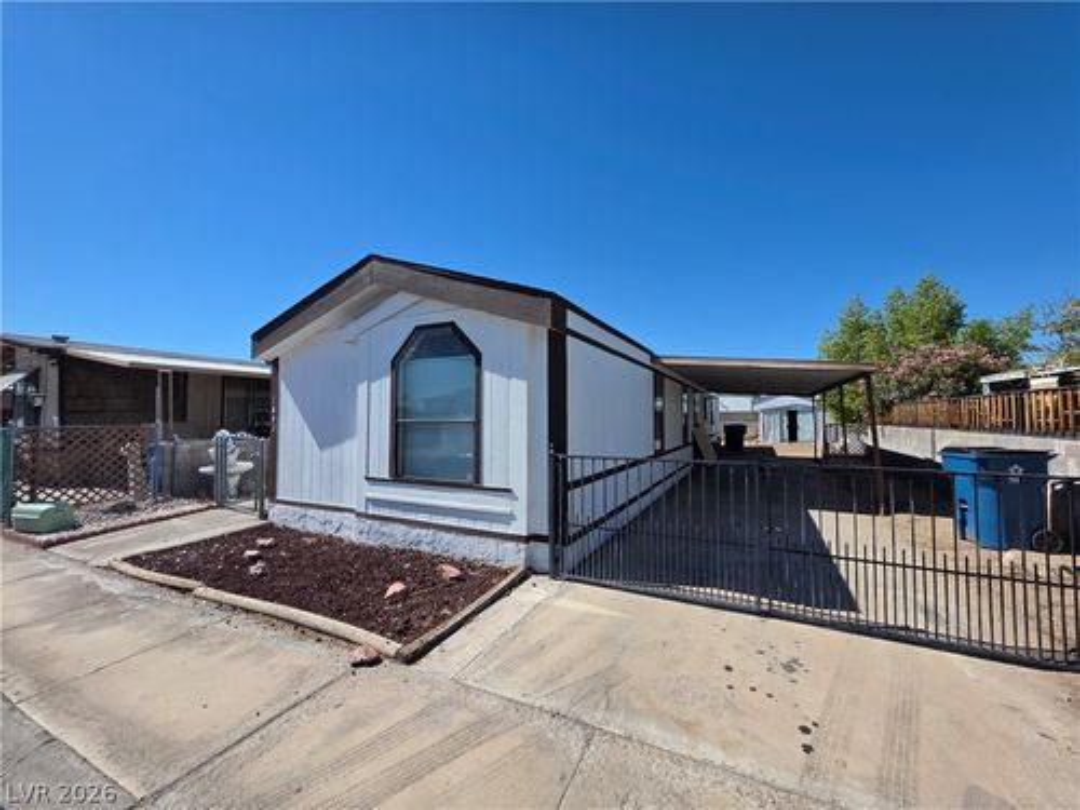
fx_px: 406
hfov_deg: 106.2
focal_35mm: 13
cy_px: 405
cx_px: 540
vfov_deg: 89.9
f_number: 1.9
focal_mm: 2.2
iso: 40
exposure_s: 1/3018
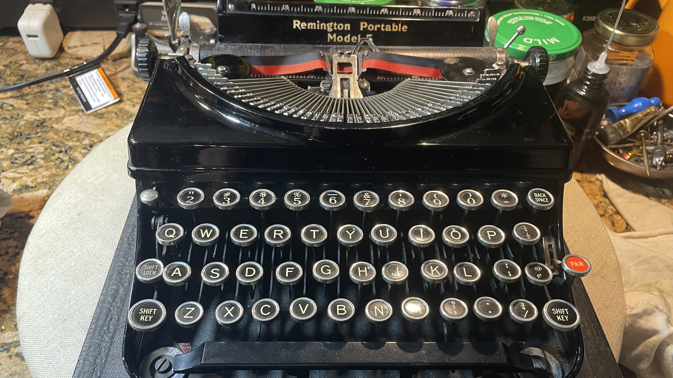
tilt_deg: -48.4
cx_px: 333
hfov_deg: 66.1
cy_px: 236
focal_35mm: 29
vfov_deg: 39.9
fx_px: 518
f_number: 1.6
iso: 250
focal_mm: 4.2
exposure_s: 1/60
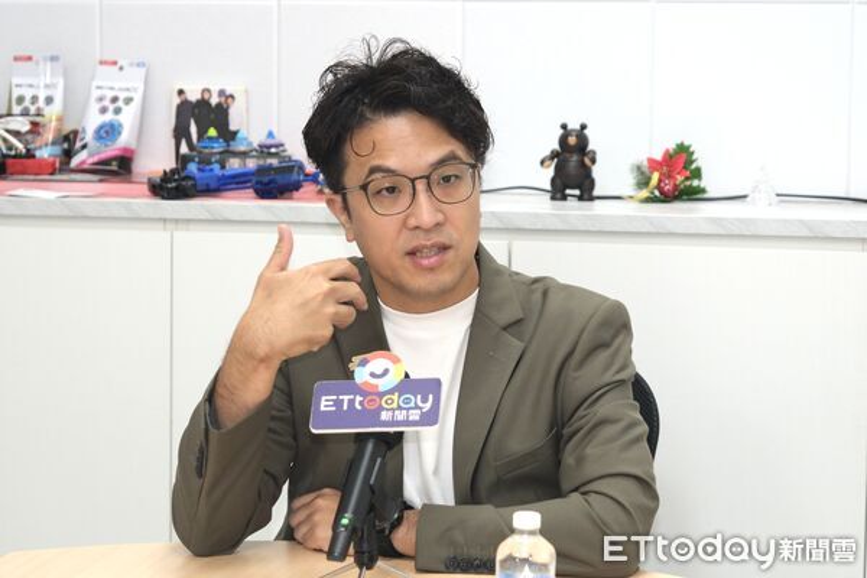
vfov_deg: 19.2
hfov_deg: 28.5
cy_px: 289
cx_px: 434
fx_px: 1710
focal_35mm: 71
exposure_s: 1/200
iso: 1250
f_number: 2.8
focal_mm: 47
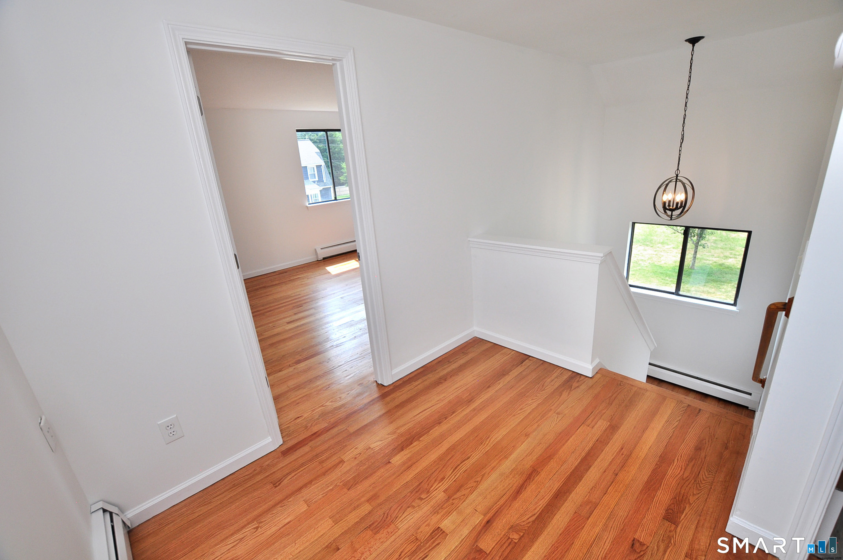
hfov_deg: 100.5
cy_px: 280
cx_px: 422
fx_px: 351
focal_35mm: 15
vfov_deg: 77.2
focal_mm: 10
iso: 320
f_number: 5.6
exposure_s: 1/200
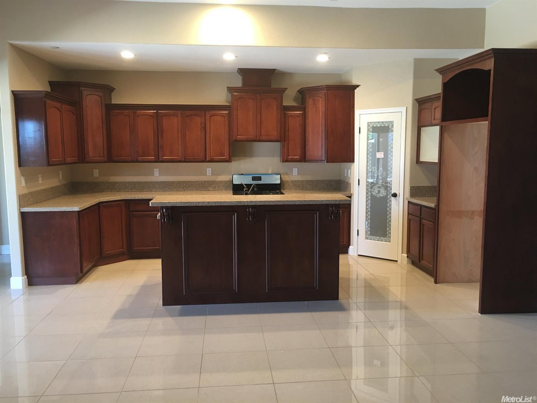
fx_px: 450
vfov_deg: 48.2
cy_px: 202
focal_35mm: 29
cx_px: 268
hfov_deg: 61.7
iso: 40
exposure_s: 1/15
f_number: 2.2
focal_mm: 4.15
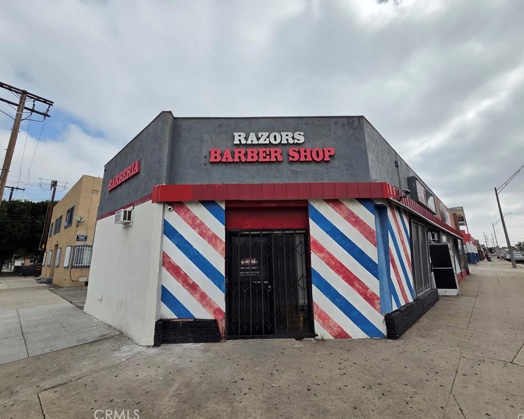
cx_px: 257
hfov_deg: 100.7
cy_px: 206
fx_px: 217
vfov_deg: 88.0
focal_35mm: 14
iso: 100
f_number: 2.2
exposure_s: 1/5228
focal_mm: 2.2
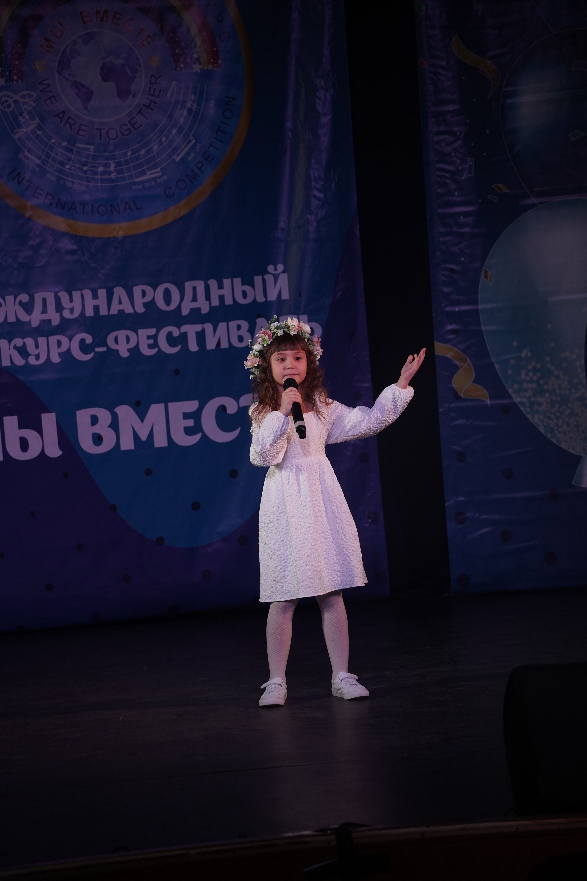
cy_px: 440
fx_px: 3864
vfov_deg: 13.0
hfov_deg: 8.7
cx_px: 294
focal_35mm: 158
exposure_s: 1/400
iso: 1600
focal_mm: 158
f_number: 5.6
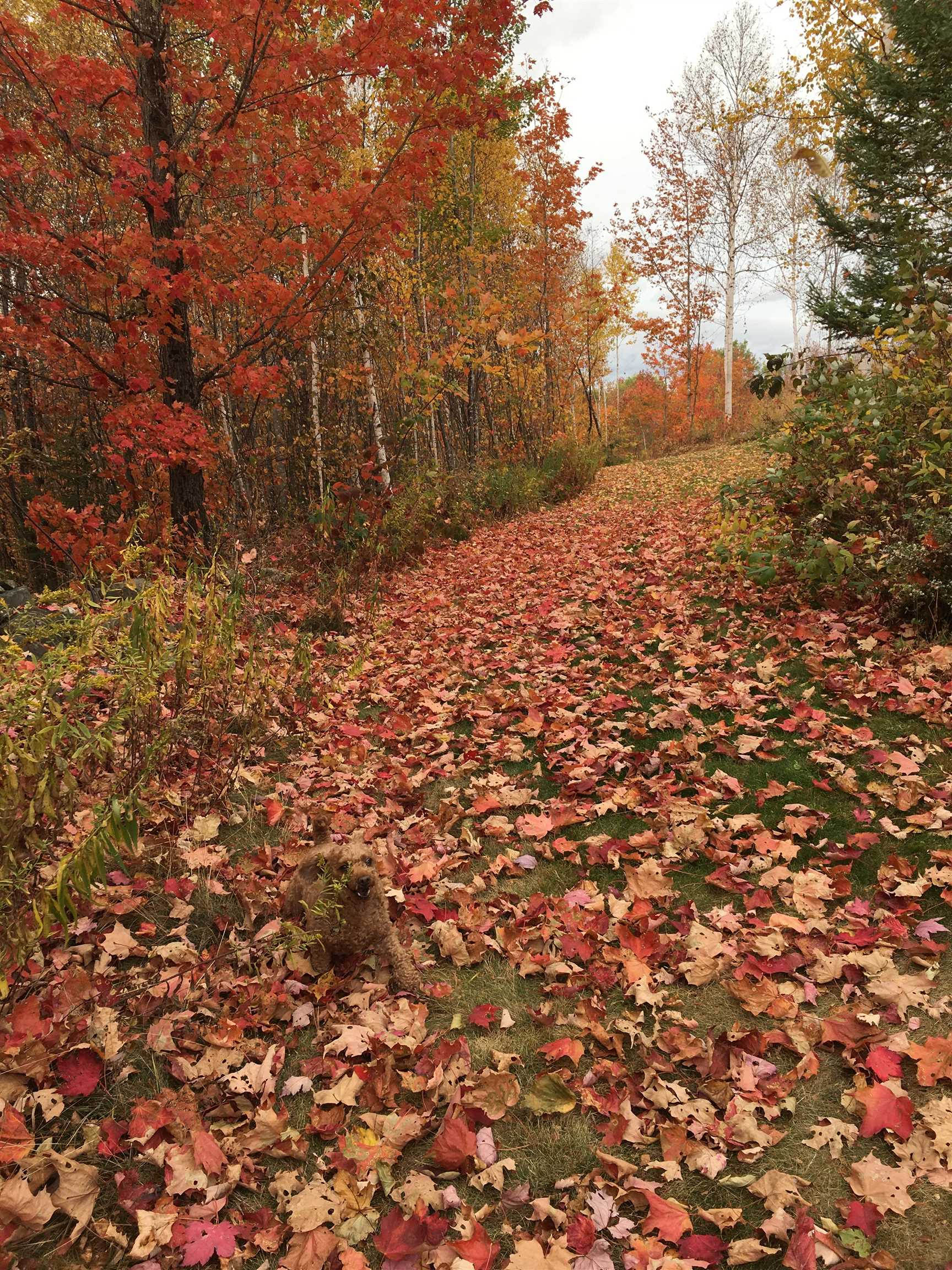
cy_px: 635
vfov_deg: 61.7
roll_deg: -0.5
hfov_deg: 48.2
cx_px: 476
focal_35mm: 29
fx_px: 1063
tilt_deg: -11.4
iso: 25
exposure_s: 1/605
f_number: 2.2
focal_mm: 4.15
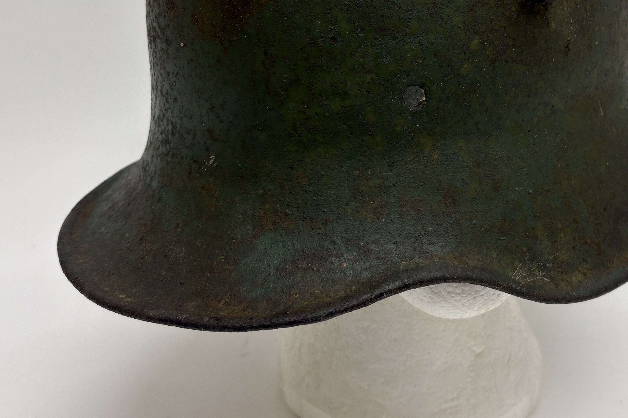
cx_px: 398
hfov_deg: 40.8
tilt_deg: -17.9
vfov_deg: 27.5
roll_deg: -1.7
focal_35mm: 48
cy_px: 86
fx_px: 837
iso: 50
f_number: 1.6
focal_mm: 5.96
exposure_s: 1/100
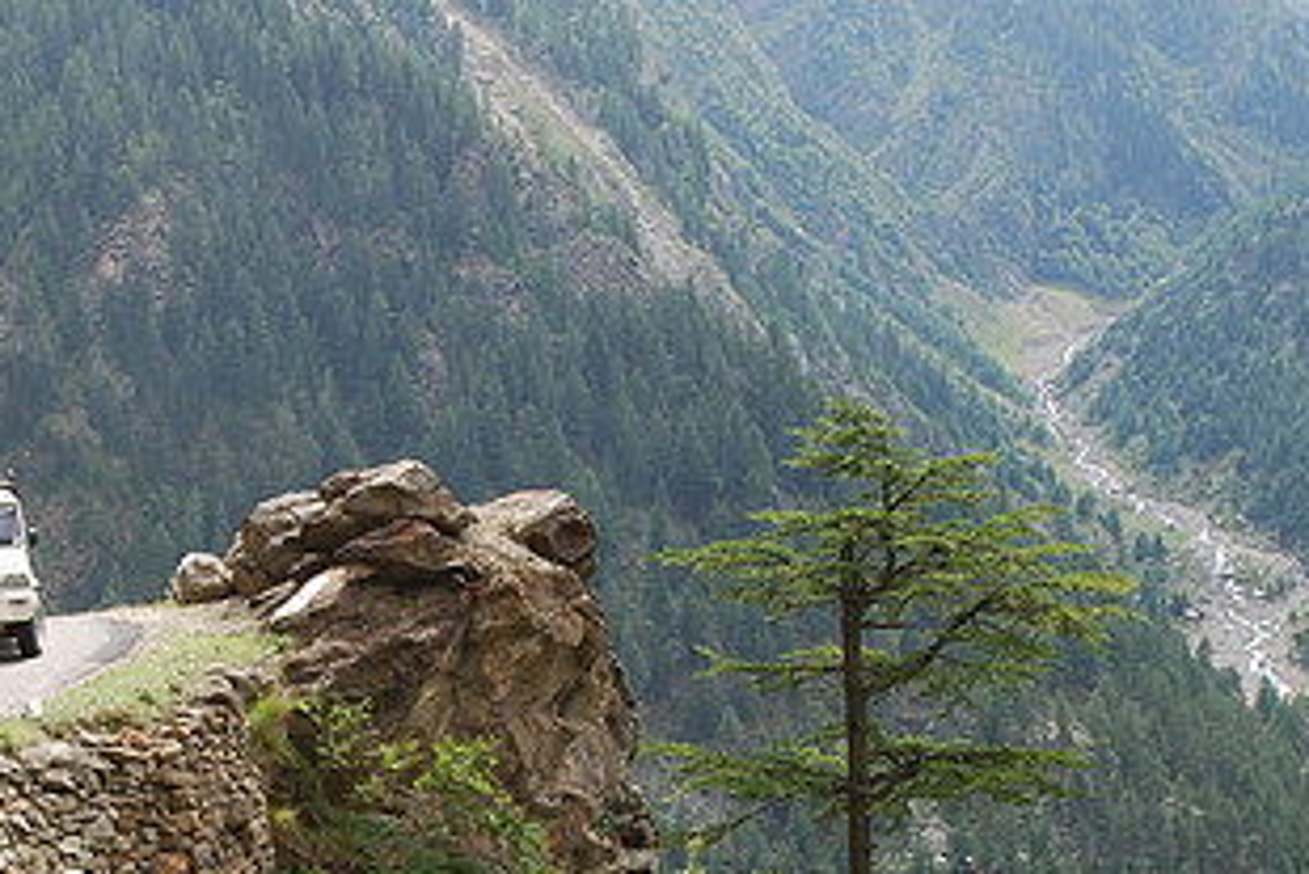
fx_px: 2655
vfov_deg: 18.5
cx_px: 519
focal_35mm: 73
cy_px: 684
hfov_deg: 27.6
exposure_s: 1/100
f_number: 9
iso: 200
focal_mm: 26
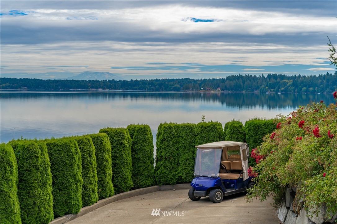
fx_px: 516
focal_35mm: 55
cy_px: 112
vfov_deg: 24.6
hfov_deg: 36.2
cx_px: 168
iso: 100
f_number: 7.1
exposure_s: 1/125
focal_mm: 55.1
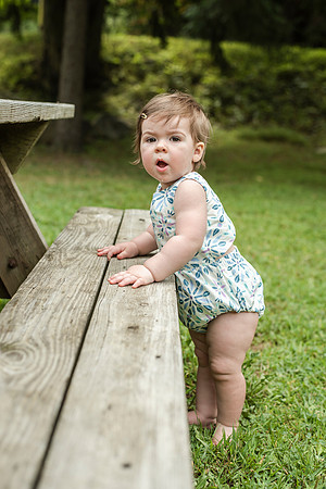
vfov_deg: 39.6
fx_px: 679
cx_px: 163
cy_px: 244
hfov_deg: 27.0
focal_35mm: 50
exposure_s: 1/1250
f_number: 3.5
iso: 400
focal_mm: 50
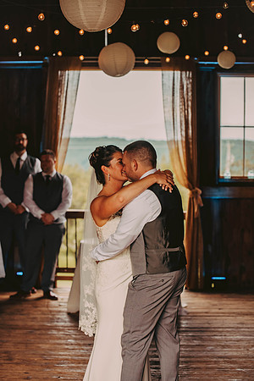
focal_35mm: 70
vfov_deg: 28.8
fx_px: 741
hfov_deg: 19.5
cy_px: 190
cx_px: 127
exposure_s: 1/400
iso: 400
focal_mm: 70
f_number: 2.8
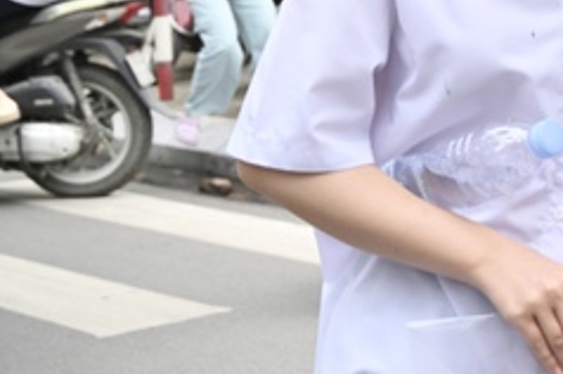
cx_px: 738
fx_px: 1640
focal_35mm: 105
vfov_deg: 12.7
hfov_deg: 18.1
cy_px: -50
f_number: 4
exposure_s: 1/800
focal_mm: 39
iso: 400
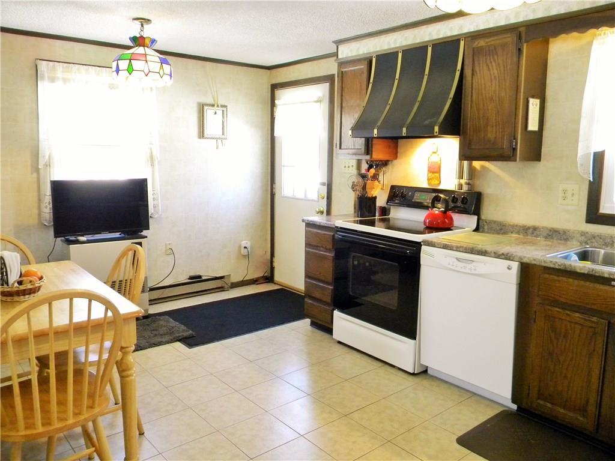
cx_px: 308
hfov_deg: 63.4
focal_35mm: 28
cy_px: 230
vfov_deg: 49.7
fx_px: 497
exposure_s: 1/31.3
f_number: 3.5
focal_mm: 5
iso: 400
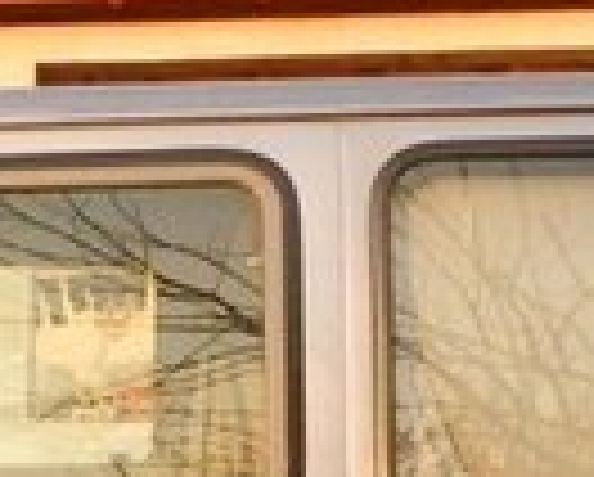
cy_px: 709
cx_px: -171
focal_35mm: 107
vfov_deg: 13.6
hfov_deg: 16.9
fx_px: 1884
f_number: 6
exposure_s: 1/640
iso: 1600
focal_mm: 4
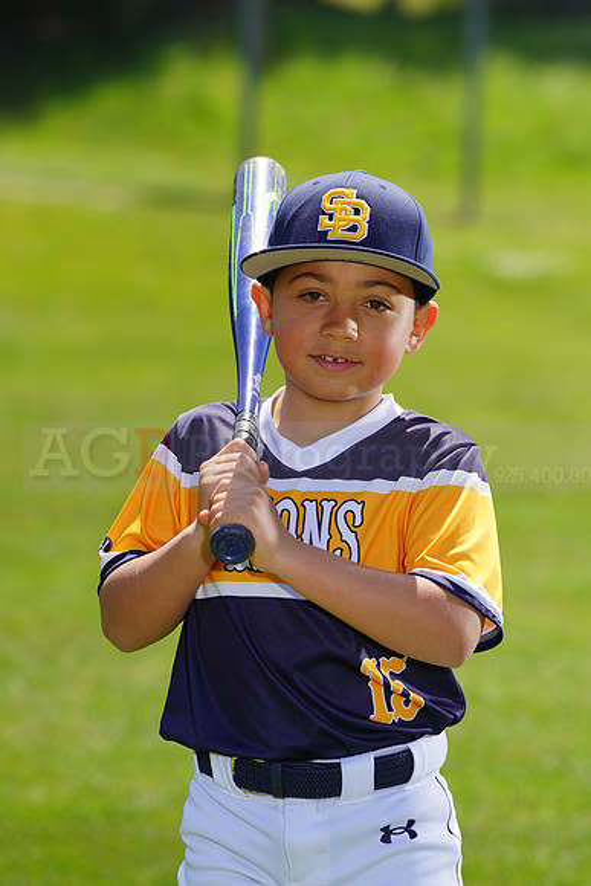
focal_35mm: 247
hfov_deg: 5.6
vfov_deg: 8.3
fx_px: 6078
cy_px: 443
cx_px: 296
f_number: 8
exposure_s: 1/250
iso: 100
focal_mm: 247
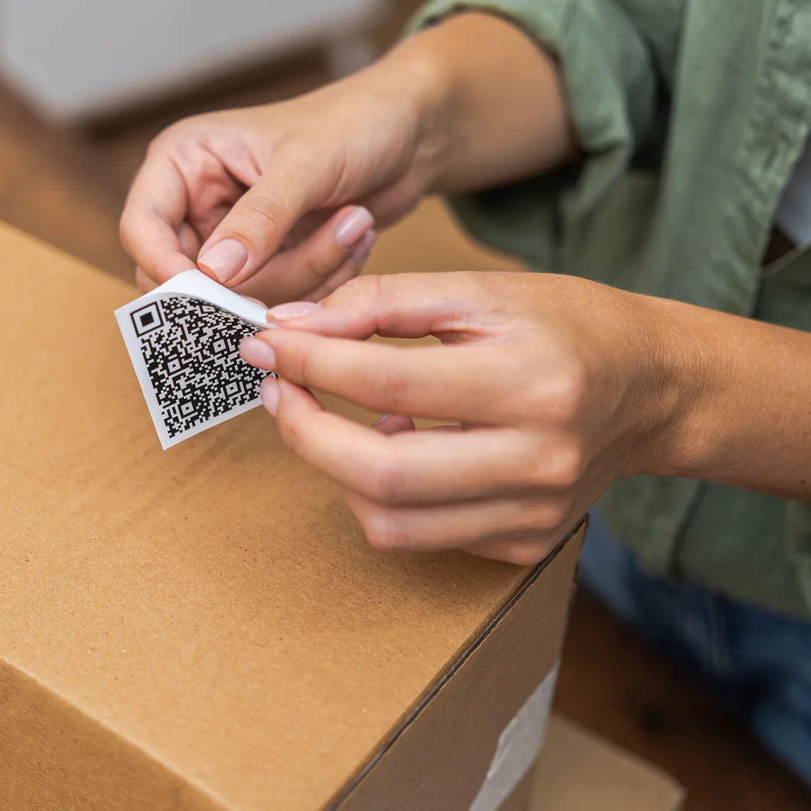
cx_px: 245
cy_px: 406
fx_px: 1696
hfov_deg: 26.7
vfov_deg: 26.9
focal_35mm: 64
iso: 640
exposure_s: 1/100
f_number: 2.5
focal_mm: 50
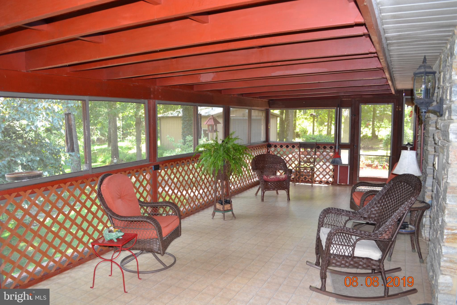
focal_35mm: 27
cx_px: 228
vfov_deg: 47.9
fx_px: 343
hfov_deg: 67.4
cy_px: 152
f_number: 3.5
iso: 450
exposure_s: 1/60
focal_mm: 18
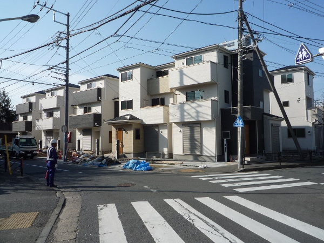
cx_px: 162
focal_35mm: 28
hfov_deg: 63.4
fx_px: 262
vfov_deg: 49.7
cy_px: 122
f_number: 4.5
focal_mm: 4.4
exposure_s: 1/800
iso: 100
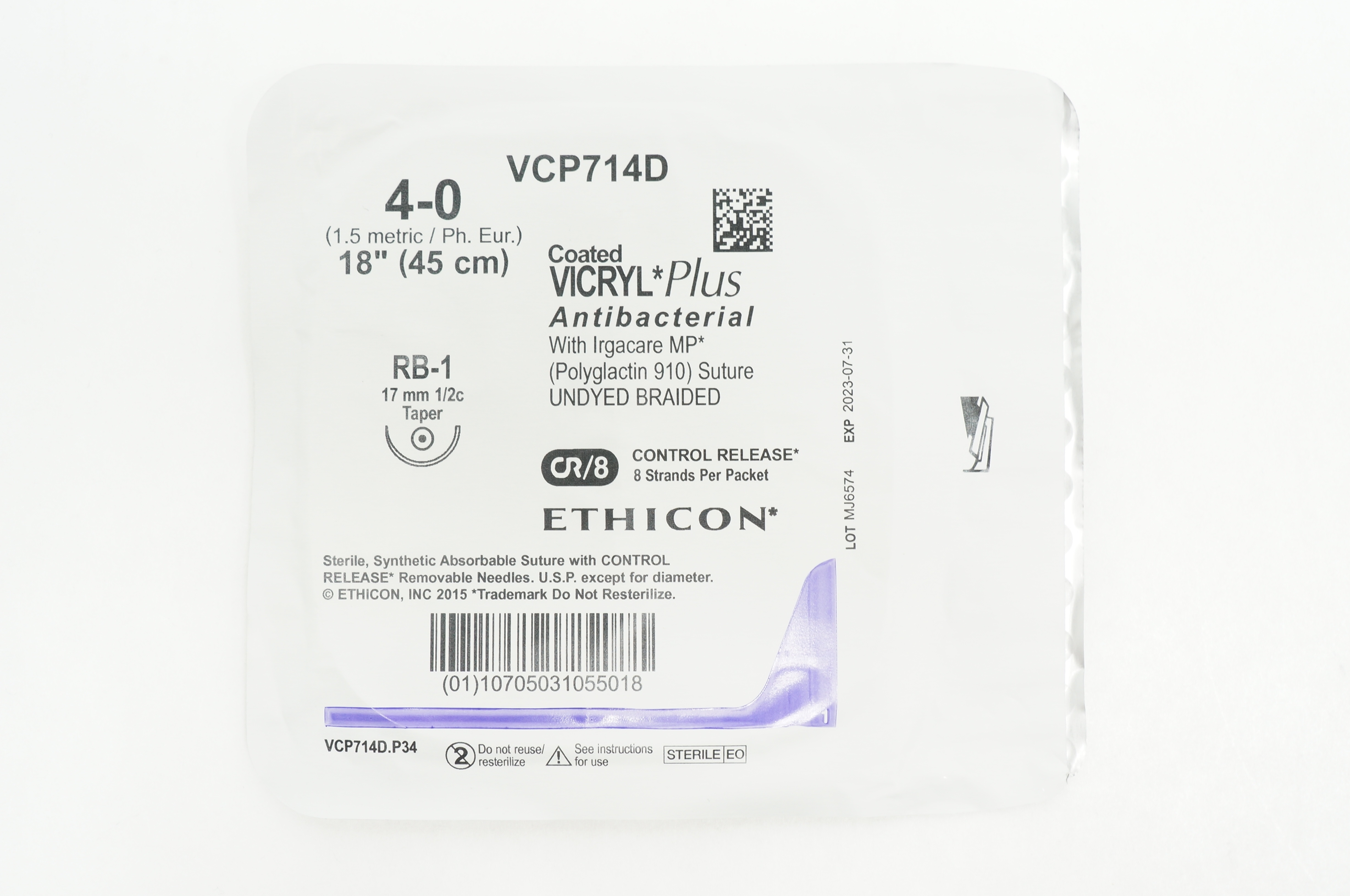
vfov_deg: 36.8
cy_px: 448
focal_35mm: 36
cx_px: 675
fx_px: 1349
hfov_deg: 53.2
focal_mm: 24
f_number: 8
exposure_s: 1/15
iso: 400
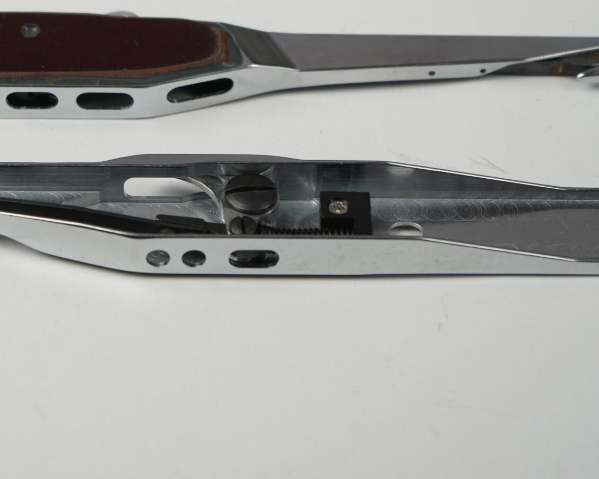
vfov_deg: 11.7
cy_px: 138
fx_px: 2340
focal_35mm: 132
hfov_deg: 14.5
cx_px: 132
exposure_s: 1/100
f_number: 5.6
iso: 320
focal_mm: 62
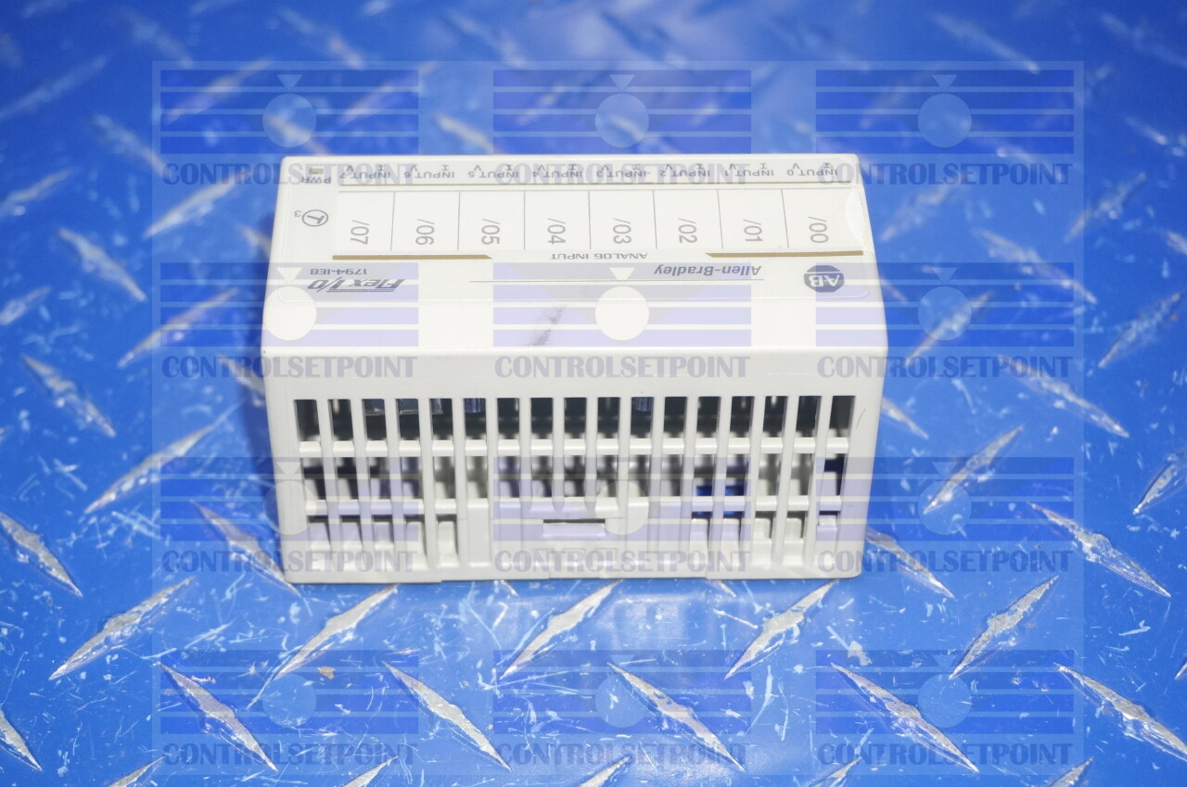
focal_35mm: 63
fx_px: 2074
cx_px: 594
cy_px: 394
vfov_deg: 21.5
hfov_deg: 31.9
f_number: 5.6
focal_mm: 42
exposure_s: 1/100
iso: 800
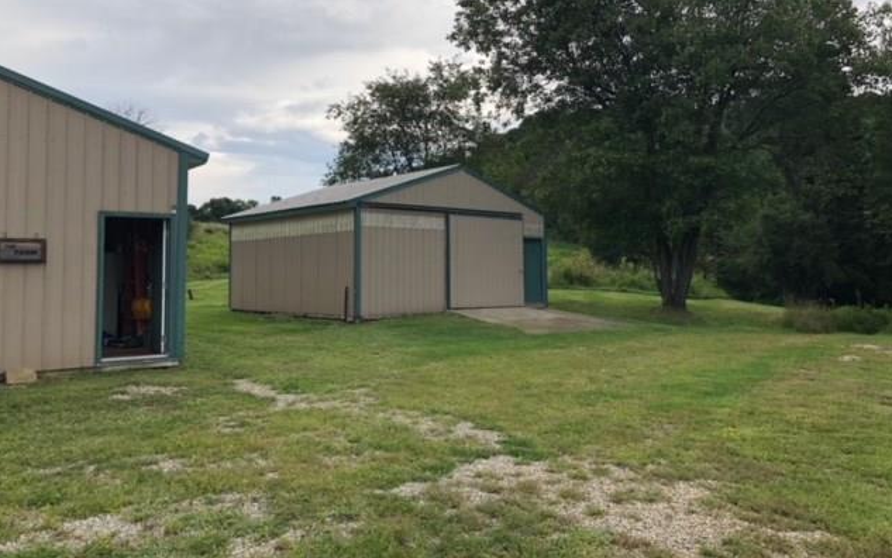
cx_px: 447
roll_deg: -1.5
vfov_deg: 41.8
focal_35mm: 30
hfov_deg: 62.9
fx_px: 729
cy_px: 244
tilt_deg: +3.4
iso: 20
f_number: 1.8
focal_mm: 3.99
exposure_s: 1/1056
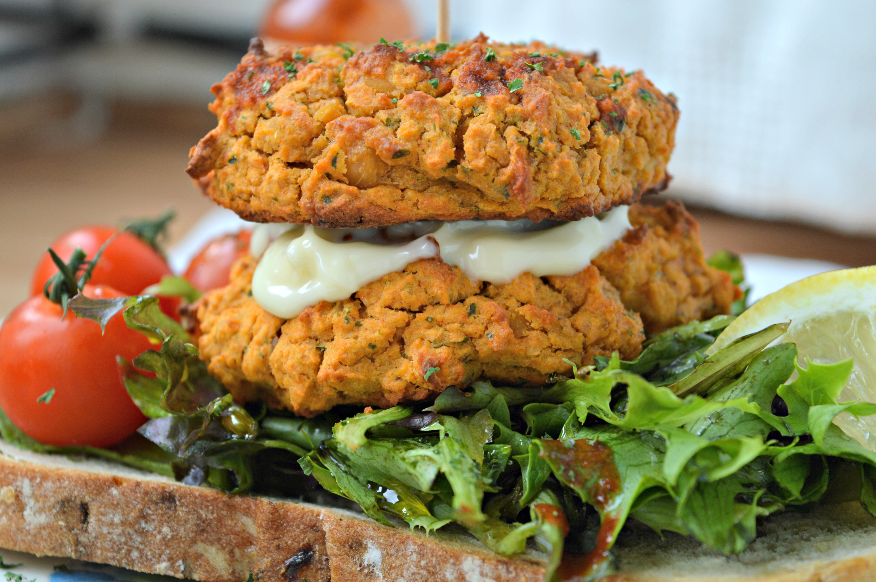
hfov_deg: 24.6
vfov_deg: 16.5
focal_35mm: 82
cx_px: 438
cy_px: 291
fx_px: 2006
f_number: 5.6
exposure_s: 1/50
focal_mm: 55
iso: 200
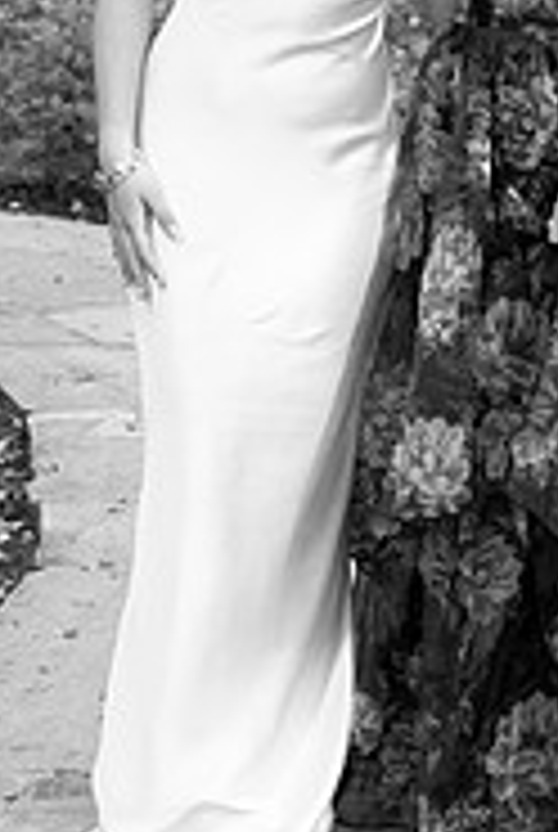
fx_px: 3034
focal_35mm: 131
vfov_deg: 15.3
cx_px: 446
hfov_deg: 10.5
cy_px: -31
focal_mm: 54
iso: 1250
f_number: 7.1
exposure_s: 1/640
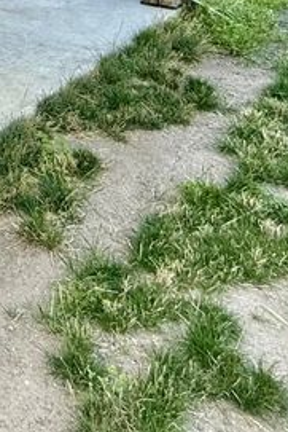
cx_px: -256
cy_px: -143
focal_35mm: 55
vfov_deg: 28.8
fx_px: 659
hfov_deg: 18.3
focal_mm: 2.22
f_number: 2.2
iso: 125
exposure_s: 1/99
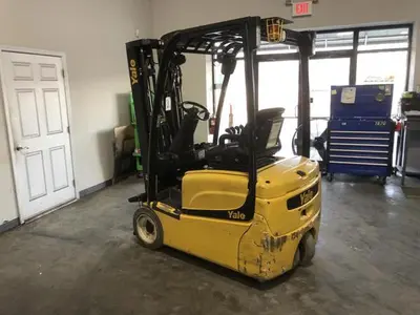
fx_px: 340
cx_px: 210
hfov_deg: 63.4
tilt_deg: -11.4
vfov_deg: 49.7
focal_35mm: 28
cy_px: 158
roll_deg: +2.0
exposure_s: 1/20
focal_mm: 4
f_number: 1.8
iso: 40
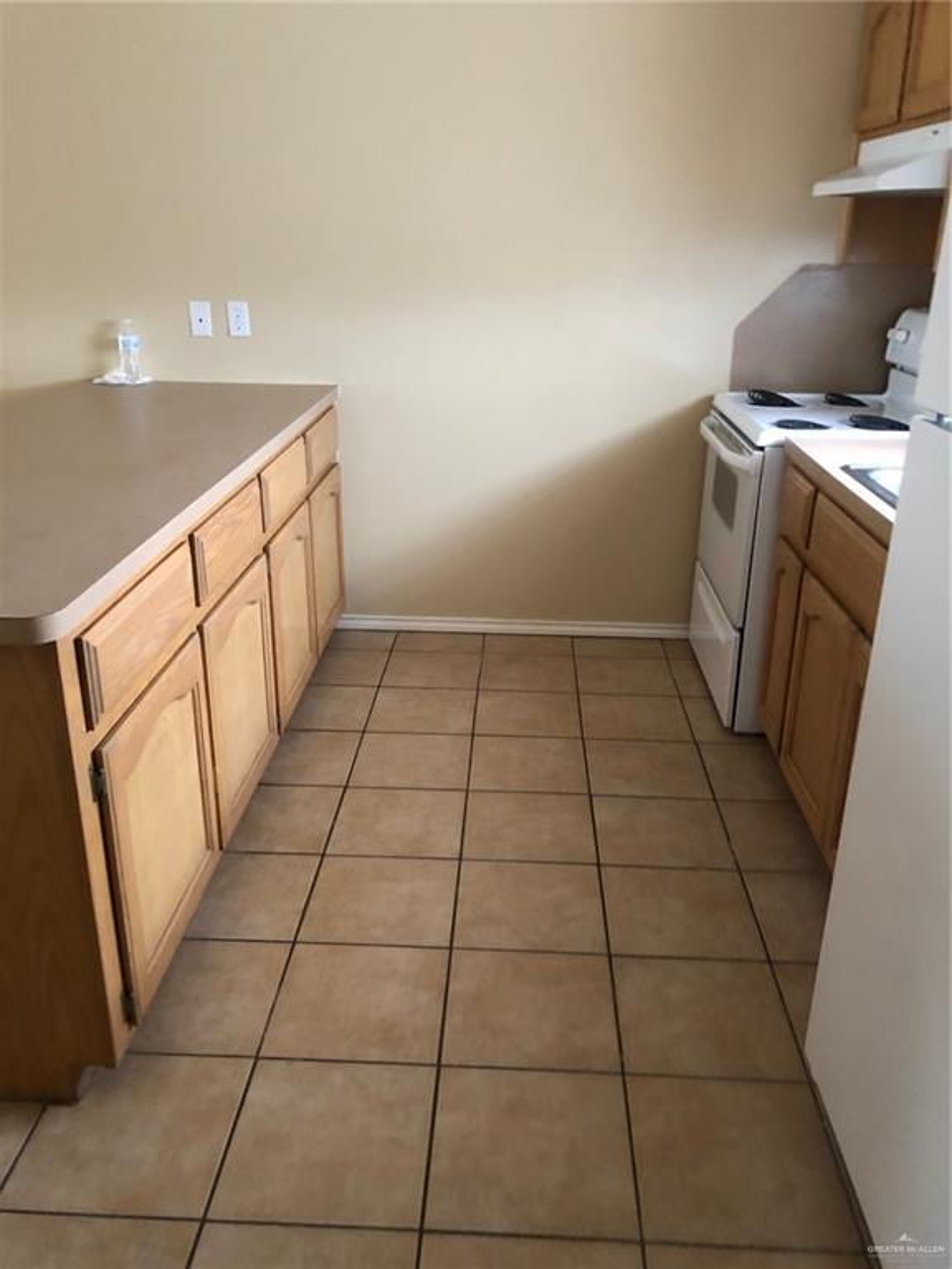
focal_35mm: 28
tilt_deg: -18.4
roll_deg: +0.1
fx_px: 1027
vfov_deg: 63.4
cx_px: 476
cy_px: 634
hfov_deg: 49.7
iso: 80
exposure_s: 1/7
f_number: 1.8
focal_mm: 4
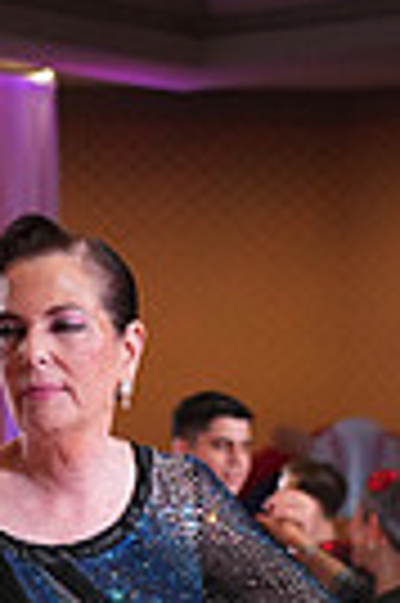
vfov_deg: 9.1
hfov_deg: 6.0
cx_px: -187
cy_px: 698
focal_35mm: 225
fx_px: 3759
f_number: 4
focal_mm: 52
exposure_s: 1/500
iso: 2500
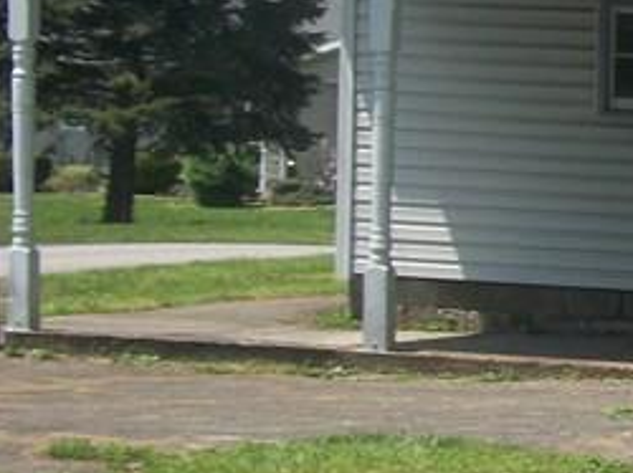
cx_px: 1167
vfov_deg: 9.0
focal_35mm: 164
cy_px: 314
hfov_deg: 11.2
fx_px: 2996
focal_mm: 7.1
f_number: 9.9
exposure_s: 1/160
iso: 80
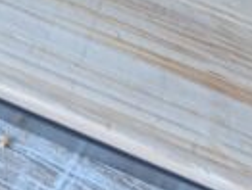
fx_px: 1365
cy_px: -435
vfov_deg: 6.9
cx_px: 641
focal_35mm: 187
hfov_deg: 9.2
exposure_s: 1/23.8
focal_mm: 6.9
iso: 89
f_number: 1.68
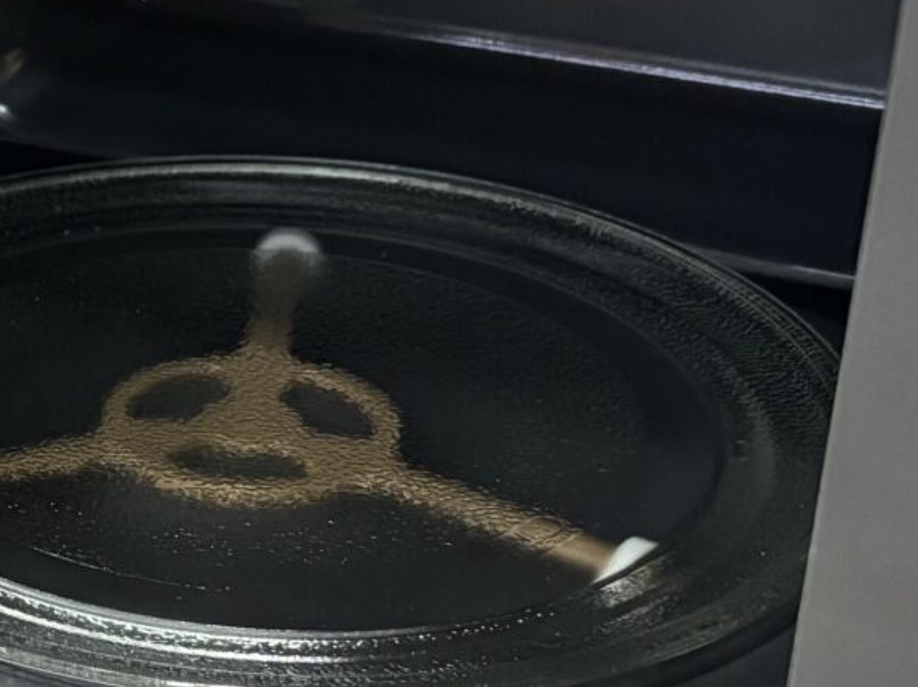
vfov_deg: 12.7
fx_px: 3075
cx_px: -517
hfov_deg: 15.5
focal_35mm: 116
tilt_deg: -26.5
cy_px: 471
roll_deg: +3.8
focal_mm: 5.96
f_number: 1.6
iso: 320
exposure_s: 1/50
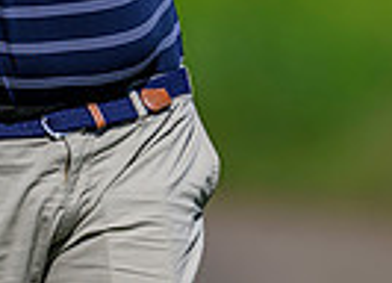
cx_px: 104
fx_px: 20692
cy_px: -332
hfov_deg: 1.1
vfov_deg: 0.8
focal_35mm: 1852
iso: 64
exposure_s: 1/1600
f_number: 3.2
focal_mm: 400
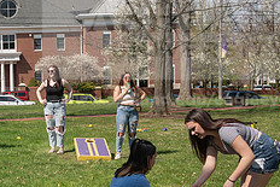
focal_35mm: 100
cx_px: 6
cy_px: 125
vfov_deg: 13.7
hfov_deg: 19.8
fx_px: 778
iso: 160
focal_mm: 40
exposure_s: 1/320
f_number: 6.3
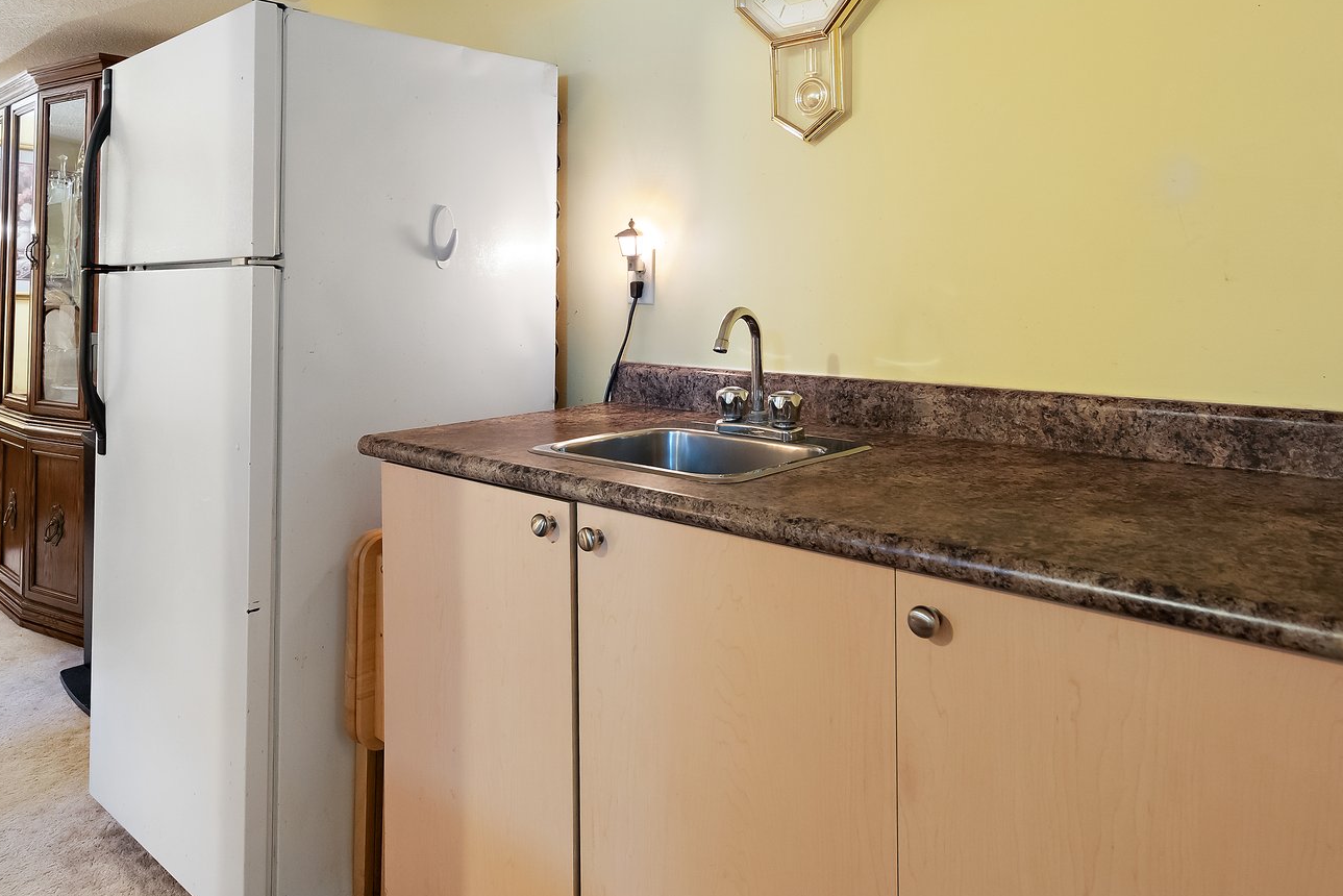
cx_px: 551
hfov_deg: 66.9
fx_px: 1007
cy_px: 281
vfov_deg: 47.0
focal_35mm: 27
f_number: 6.3
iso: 1600
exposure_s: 1/1.67
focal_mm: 17
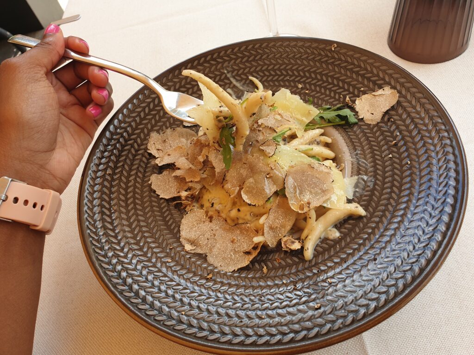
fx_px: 356
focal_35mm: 26
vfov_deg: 53.1
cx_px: 237
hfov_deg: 67.3
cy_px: 178
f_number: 2.4
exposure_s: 1/239
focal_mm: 4.3
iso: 50
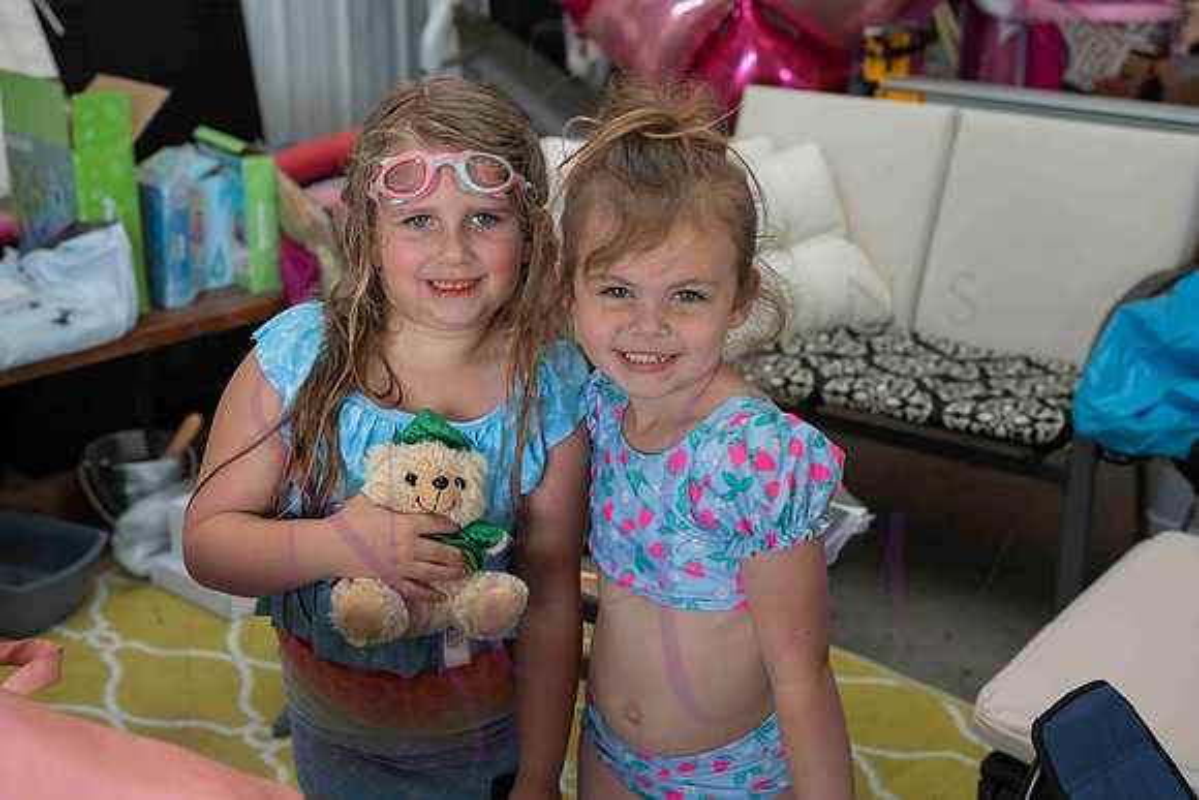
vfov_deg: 30.0
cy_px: 390
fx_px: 1494
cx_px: 603
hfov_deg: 43.7
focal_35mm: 45
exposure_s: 1/160
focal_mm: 43
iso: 400
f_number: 4
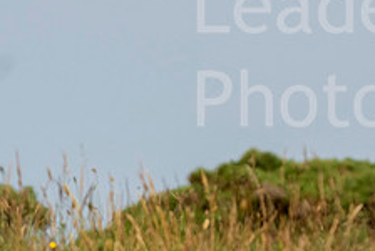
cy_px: 21
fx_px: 8094
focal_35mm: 776
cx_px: 414
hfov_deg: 2.7
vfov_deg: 1.8
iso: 500
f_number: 6.3
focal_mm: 200
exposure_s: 1/2500
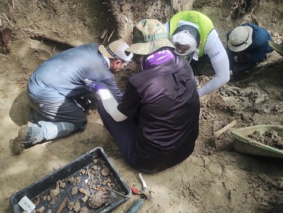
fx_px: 229
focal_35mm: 28
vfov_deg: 49.8
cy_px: 106
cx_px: 142
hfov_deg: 63.4
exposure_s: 1/120
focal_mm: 4.27
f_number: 1.8
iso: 456
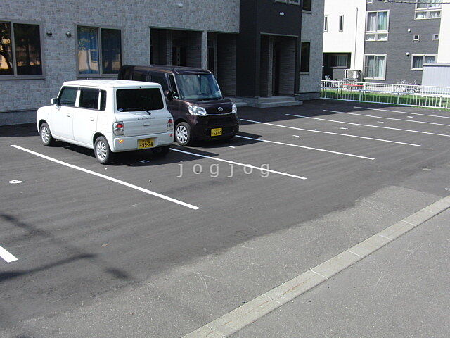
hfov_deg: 50.1
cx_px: 225
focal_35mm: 37
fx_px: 481
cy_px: 169
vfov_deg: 38.7
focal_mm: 6.42
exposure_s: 1/200
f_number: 8.5
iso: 100
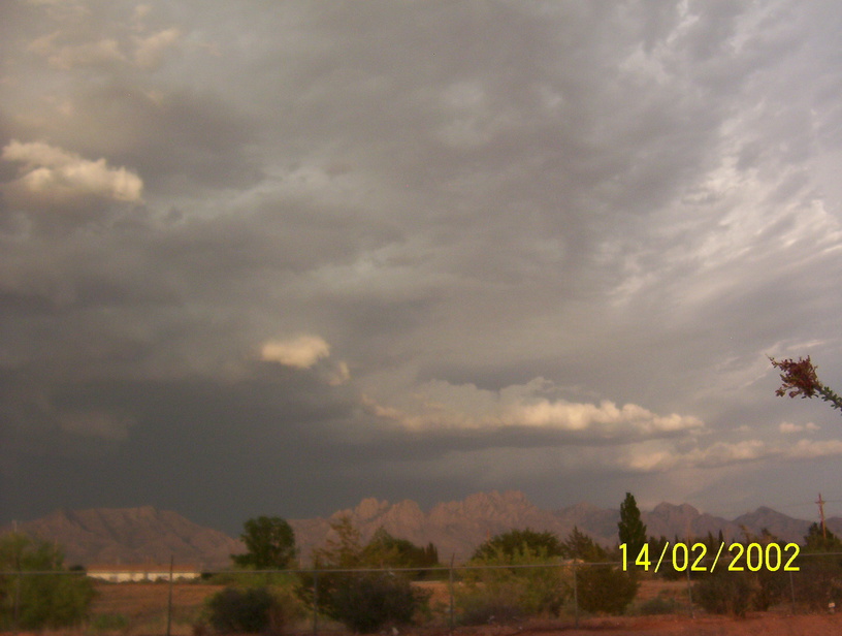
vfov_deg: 39.8
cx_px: 421
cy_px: 318
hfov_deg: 51.2
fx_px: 878
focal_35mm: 36
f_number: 2.76
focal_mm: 5.54
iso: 100
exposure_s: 1/862
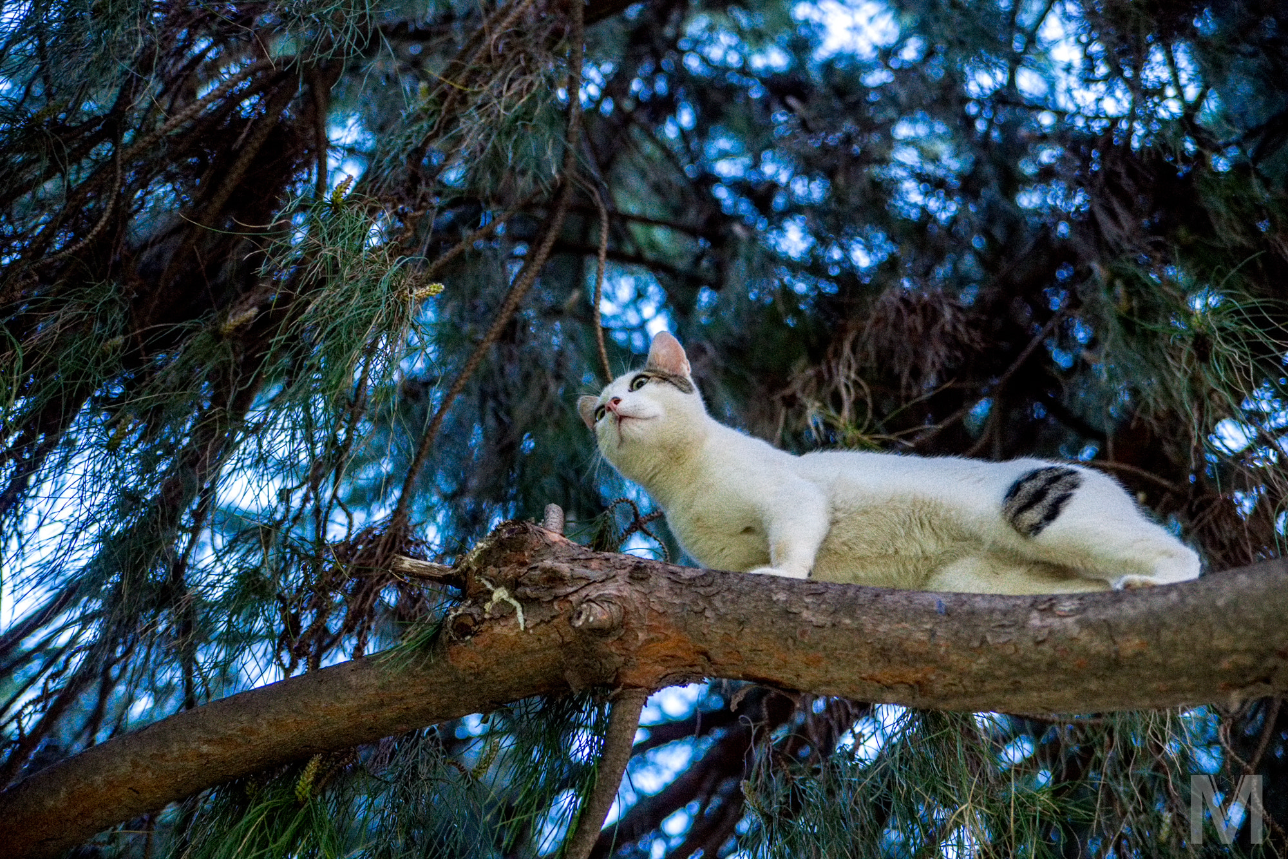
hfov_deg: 33.4
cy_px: 430
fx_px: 2146
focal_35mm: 60
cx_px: 644
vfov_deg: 22.6
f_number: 2.8
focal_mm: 60
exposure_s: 1/30
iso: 800
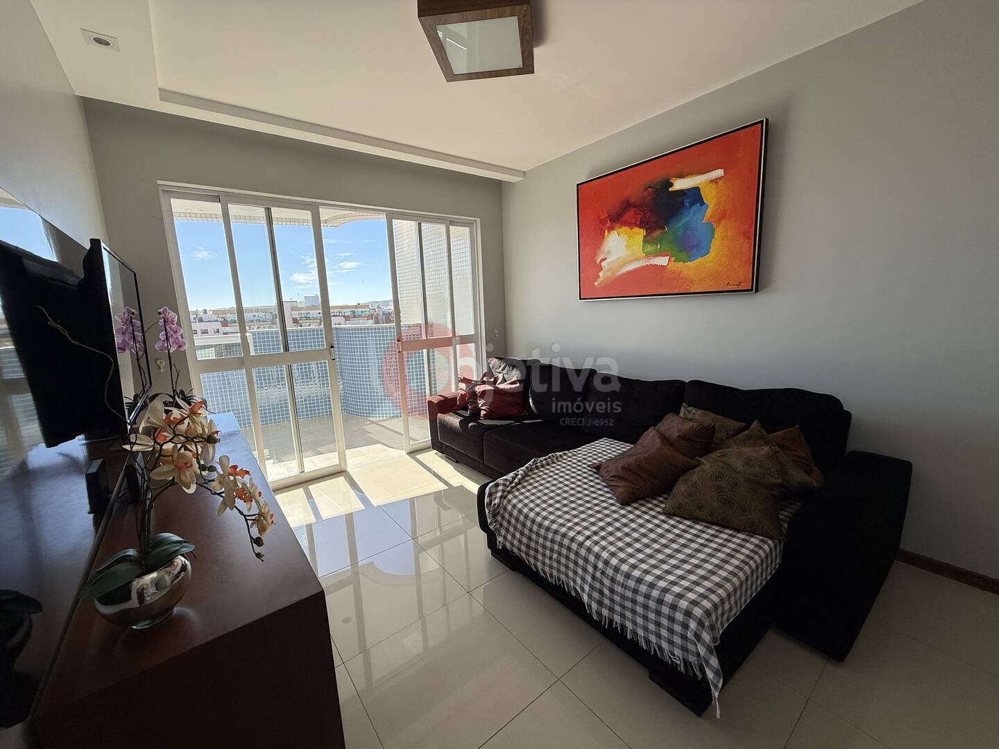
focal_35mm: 14
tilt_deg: -9.6
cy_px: 374
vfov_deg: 85.7
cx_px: 500
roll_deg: +2.3
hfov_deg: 102.1
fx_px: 404
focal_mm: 2.22
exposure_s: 1/590
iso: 50
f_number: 2.2
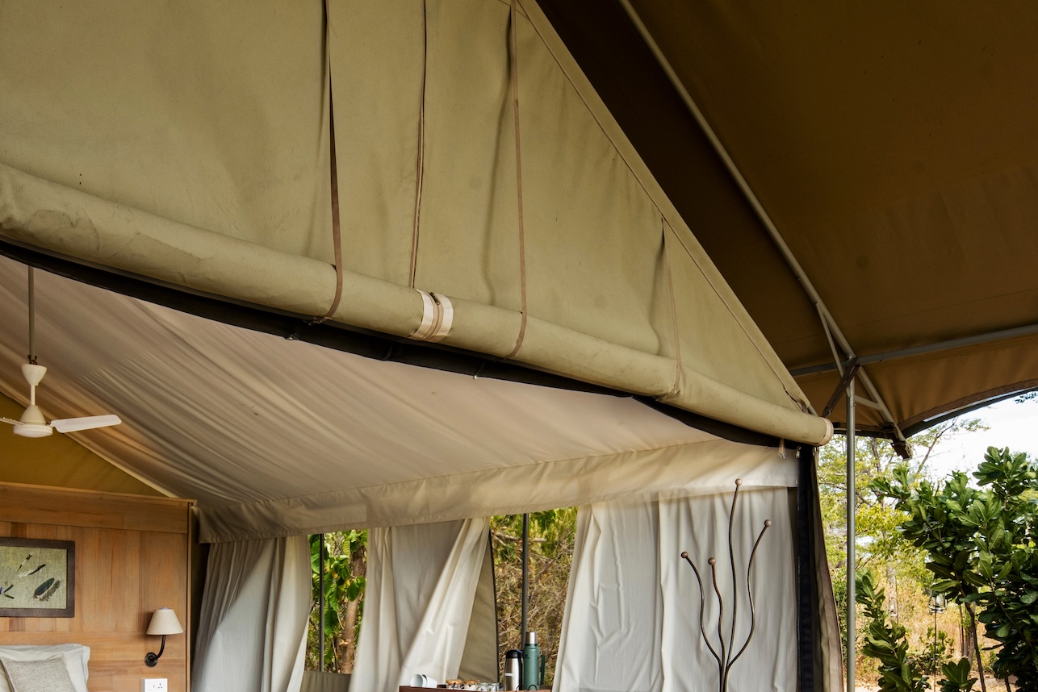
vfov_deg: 34.2
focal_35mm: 37
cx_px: 400
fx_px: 1067
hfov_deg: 51.4
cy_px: 612
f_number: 13
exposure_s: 1/25
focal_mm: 17
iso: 200
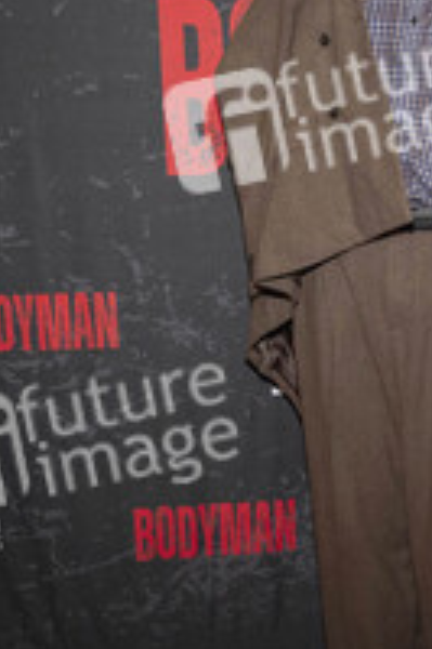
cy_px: 279
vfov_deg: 33.4
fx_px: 1082
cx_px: 426
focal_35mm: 60
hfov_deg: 21.8
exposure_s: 1/200
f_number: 5.6
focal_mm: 30
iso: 800
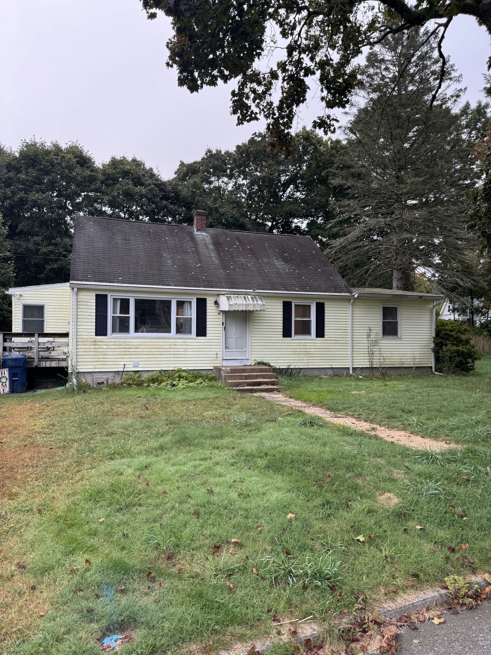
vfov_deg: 71.6
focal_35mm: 24
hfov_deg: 56.8
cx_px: 246
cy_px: 328
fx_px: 454
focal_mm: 6.76
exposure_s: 1/256
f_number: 1.78
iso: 80
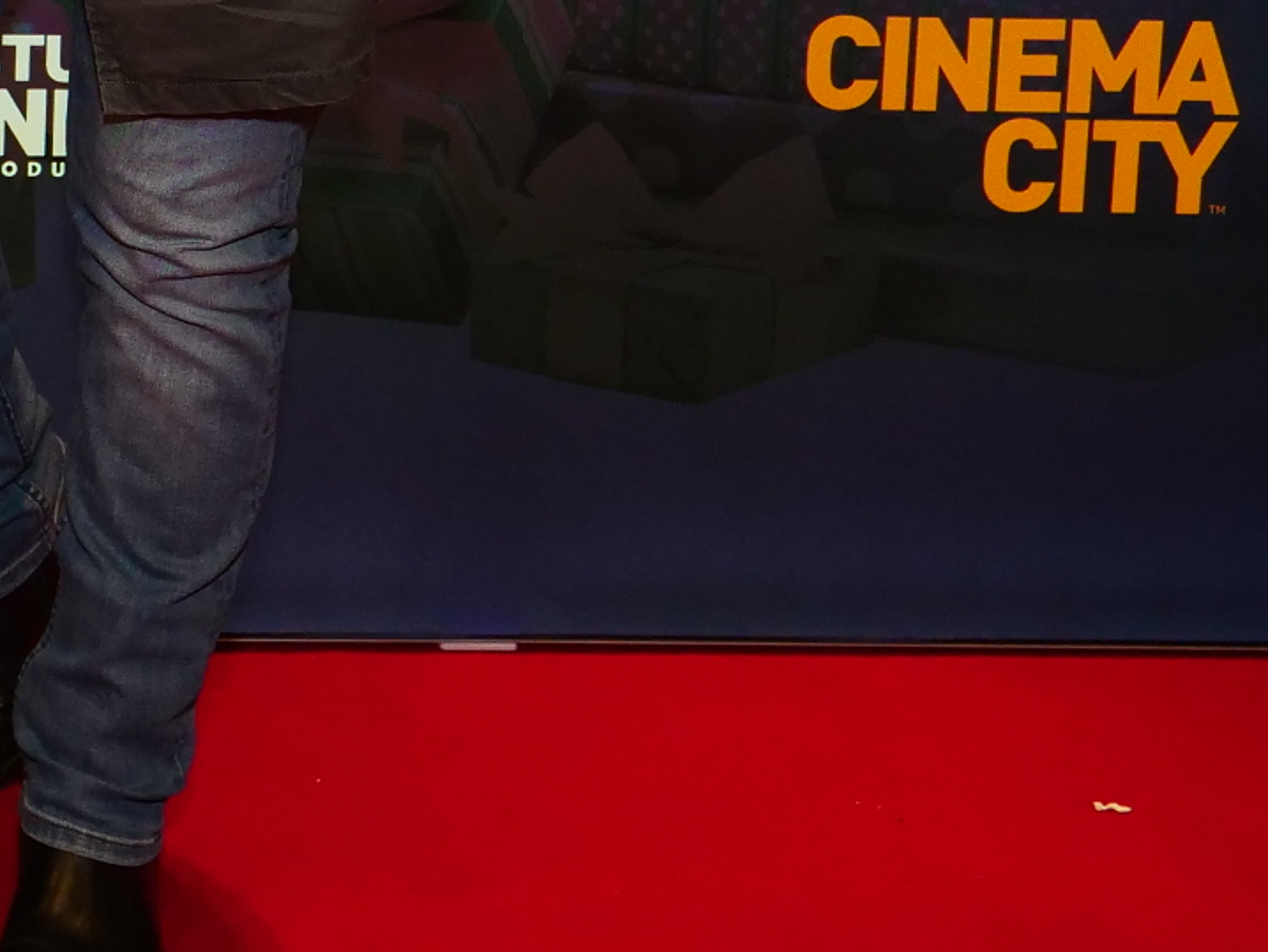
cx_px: -784
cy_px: -618
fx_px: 3481
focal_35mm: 95
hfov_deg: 17.8
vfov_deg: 14.2
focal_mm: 13
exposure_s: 1/125
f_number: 3.5
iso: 800
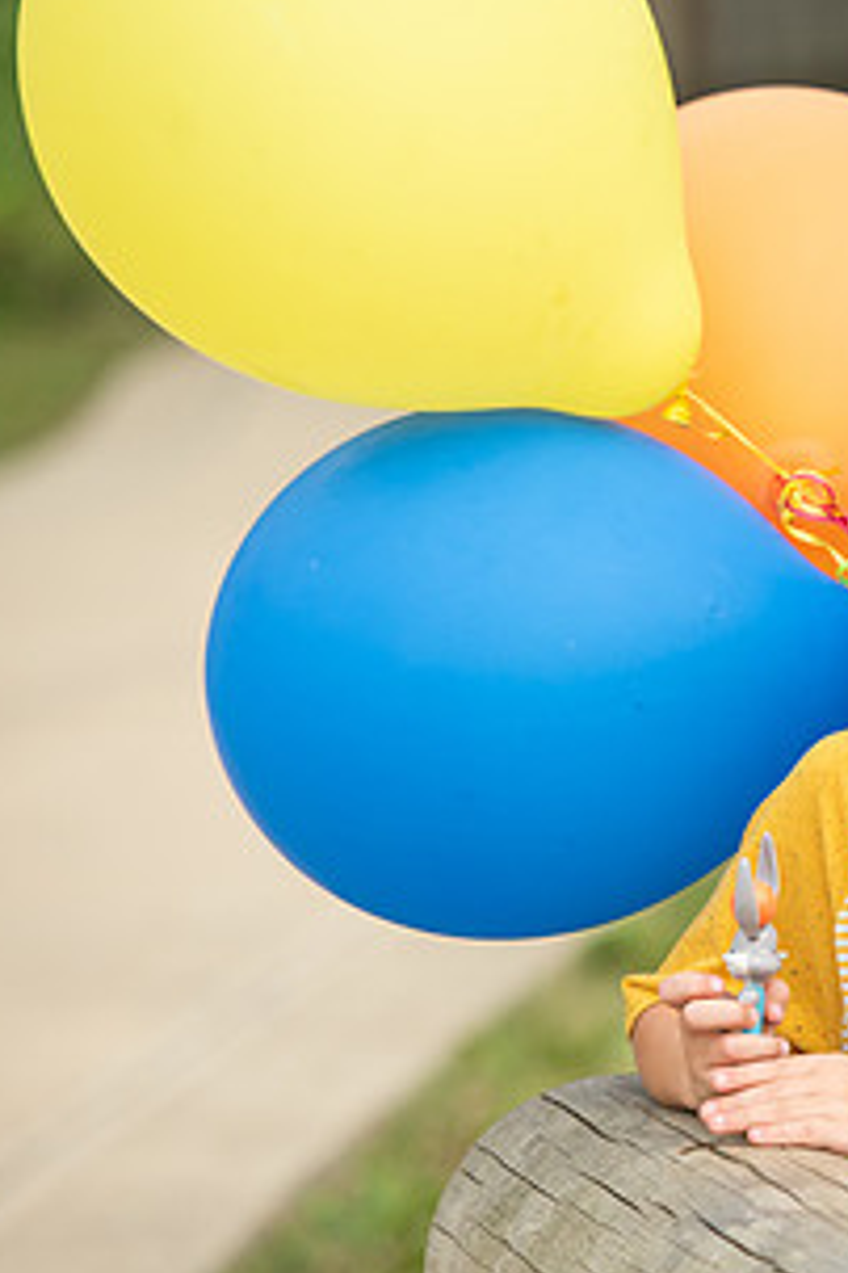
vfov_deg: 6.2
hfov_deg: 4.1
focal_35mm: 333
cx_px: 1087
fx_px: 11765
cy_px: 590
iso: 200
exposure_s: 1/640
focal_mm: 170
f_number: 5
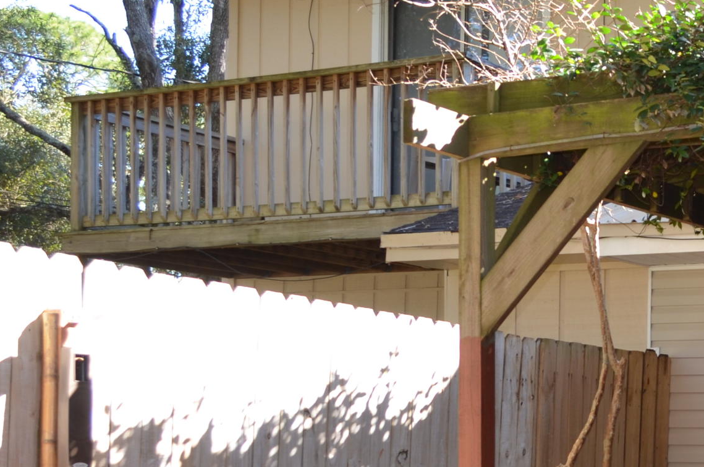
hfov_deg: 24.6
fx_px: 1542
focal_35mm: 79
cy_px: 469
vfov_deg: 16.8
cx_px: 696
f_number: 3.8
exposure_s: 1/125
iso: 200
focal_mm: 20
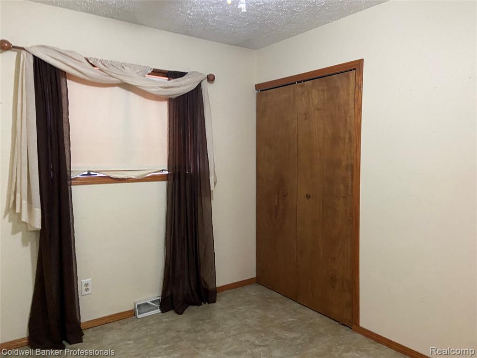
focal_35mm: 26
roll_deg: -0.4
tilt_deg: -1.2
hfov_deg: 67.3
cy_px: 179
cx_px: 238
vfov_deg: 53.1
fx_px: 358
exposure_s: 1/30
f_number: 1.8
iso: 500
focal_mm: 4.25
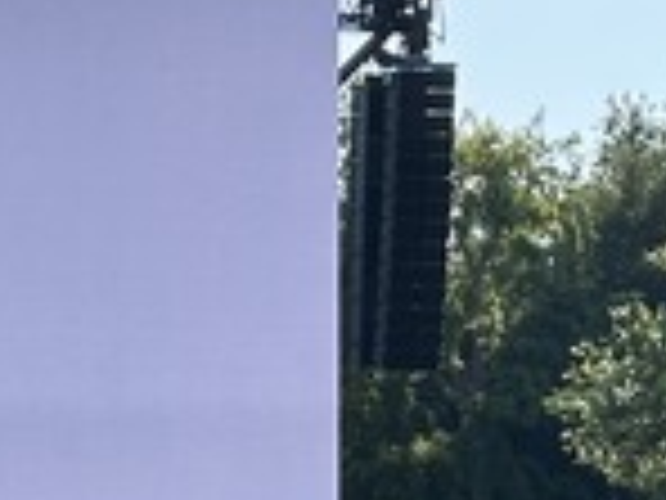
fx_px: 4868
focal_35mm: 253
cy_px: 615
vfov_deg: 5.8
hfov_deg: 7.8
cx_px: -108
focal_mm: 6.86
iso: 64
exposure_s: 1/2358
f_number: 1.78
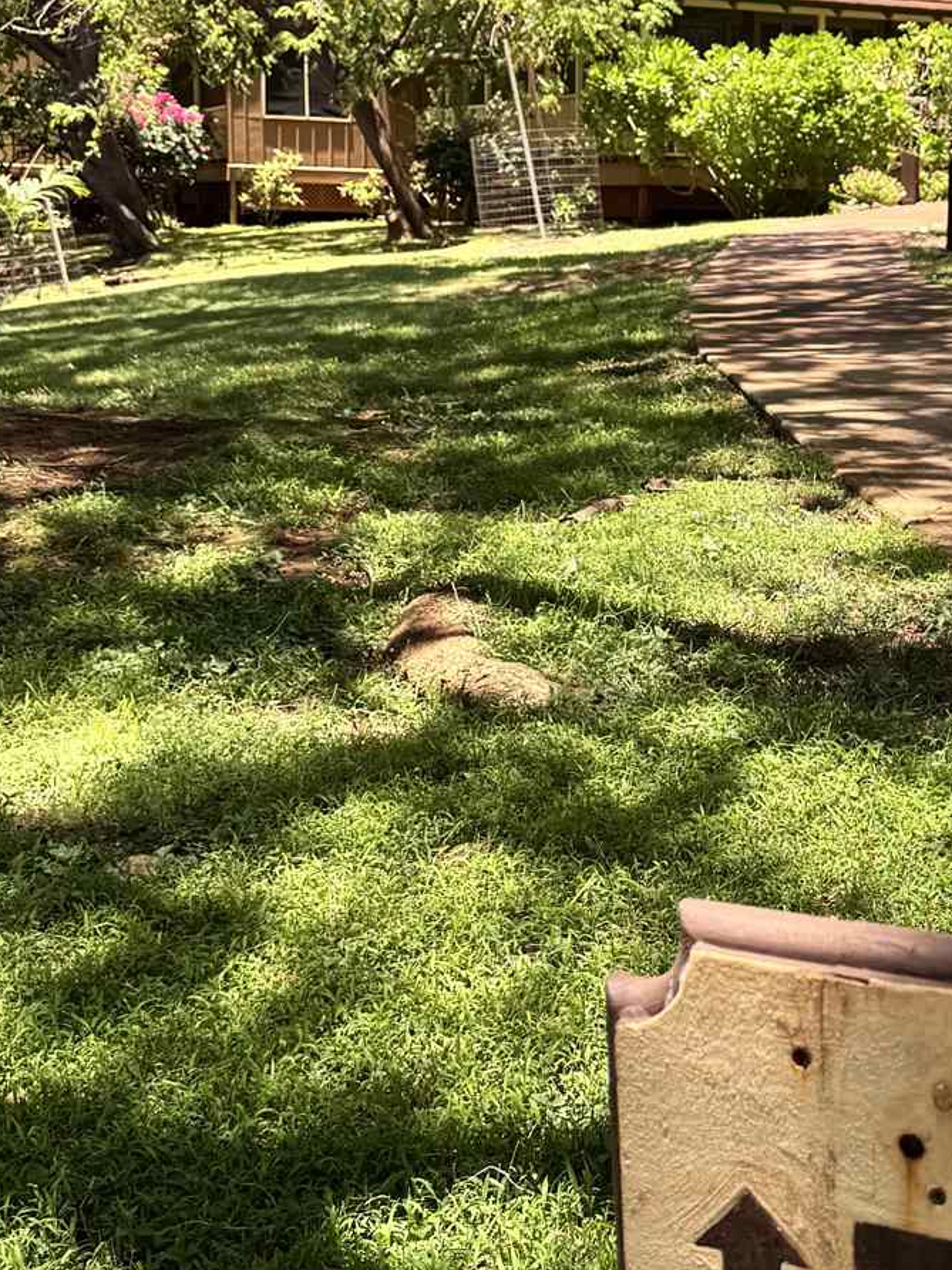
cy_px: 466
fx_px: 2273
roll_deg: -0.7
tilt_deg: -6.5
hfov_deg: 23.1
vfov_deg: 31.0
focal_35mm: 62
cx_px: 845
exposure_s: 1/900
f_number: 1.78
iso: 80
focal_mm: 6.76
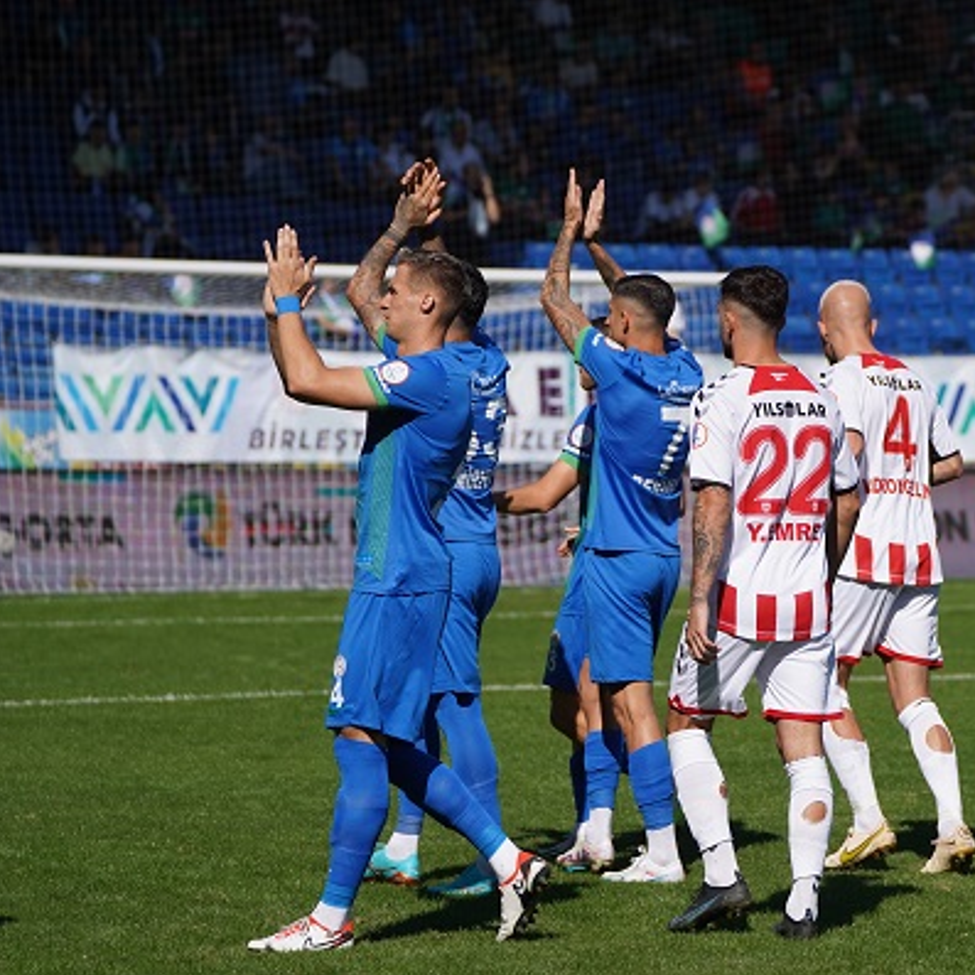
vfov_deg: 7.8
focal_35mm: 225
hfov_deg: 7.8
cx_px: 678
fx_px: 7170
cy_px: 489
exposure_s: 1/2000
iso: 250
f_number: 5.6
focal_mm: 175
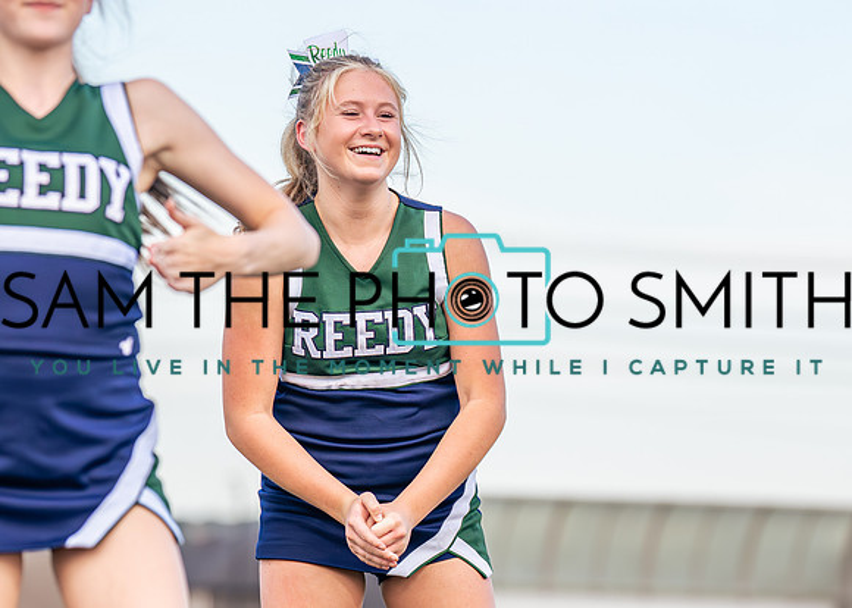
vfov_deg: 5.8
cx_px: 450
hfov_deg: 8.1
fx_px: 5990
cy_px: 339
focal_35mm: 248
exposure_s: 1/2500
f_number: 2.8
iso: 500
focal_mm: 118
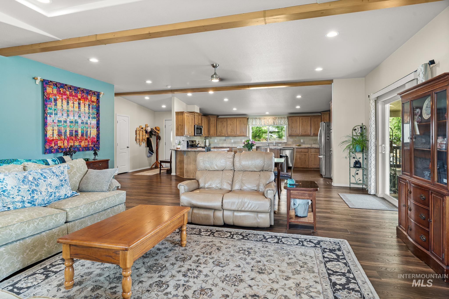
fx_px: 249
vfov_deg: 61.9
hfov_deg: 84.0
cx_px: 224
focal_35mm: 20
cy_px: 150
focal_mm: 20
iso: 100
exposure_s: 1.3
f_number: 8
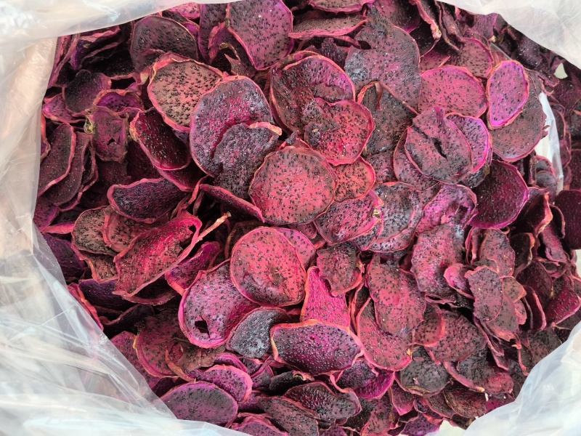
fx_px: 386
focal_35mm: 23
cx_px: 290
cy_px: 218
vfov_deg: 58.9
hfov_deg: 73.9
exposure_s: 1/99.9
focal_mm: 5.35
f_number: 1.7
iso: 640
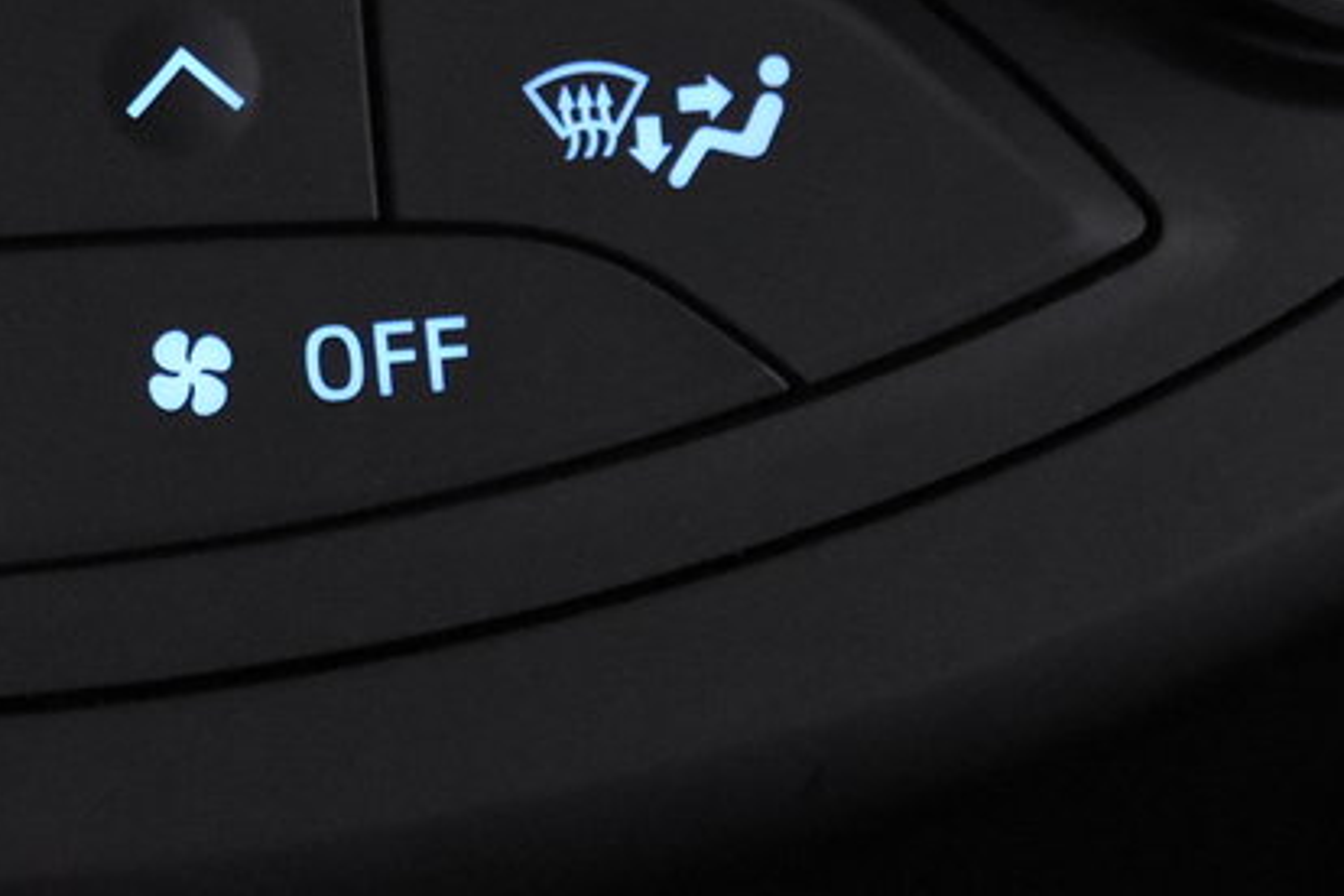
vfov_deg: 5.9
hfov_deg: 8.8
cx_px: -26
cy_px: -291
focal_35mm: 232
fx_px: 8661
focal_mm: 50
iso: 6400
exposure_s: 1/80
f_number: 3.8
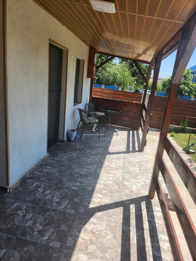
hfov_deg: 56.8
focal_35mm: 24
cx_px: 98
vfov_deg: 71.6
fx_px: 181
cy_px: 130
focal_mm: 5
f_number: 1.8
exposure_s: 1/2134
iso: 50
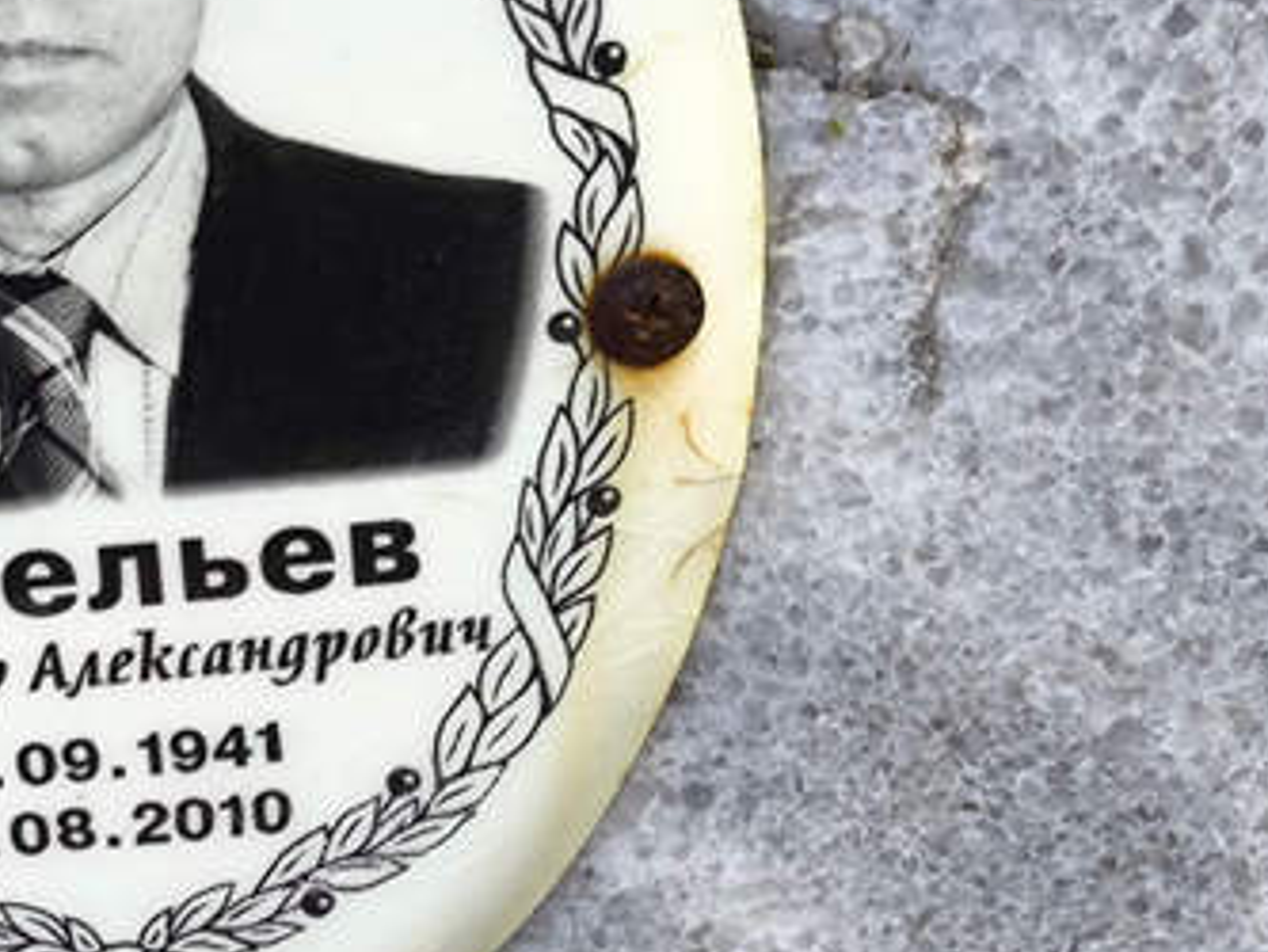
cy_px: 1081
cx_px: 287
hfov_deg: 16.3
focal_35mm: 120
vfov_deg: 12.1
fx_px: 4397
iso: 64
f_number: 1.7
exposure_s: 1/100
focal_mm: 4.71
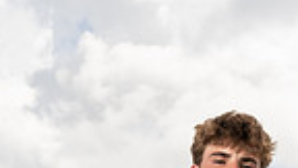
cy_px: 446
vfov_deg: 8.6
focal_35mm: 124
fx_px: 980
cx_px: 172
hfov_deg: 17.3
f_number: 8
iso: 100
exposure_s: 1/250
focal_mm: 38
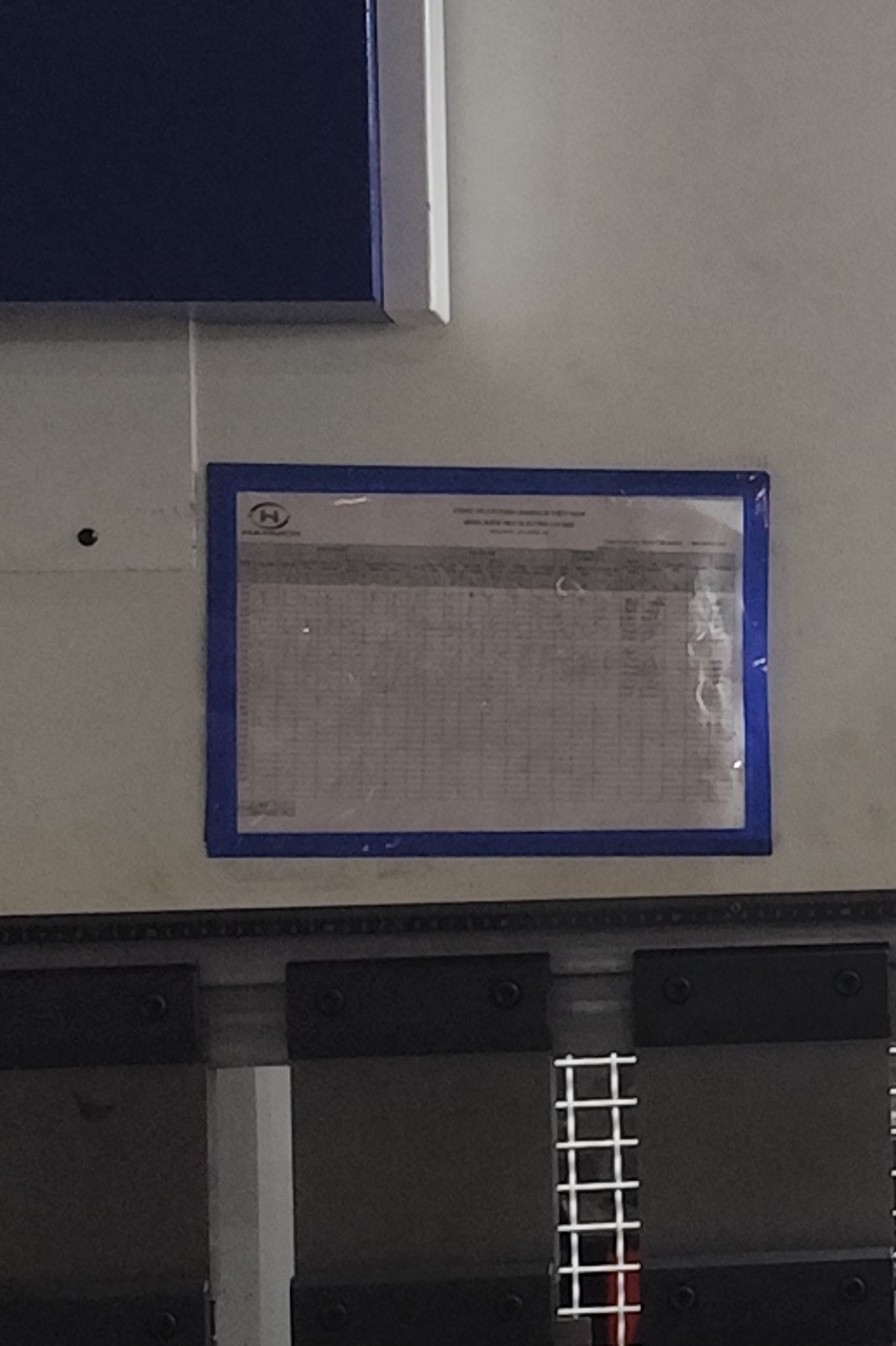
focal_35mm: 126
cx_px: 2070
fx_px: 4708
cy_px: 721
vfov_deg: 16.3
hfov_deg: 9.7
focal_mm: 6.14
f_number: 1.65
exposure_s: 1/100
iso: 400
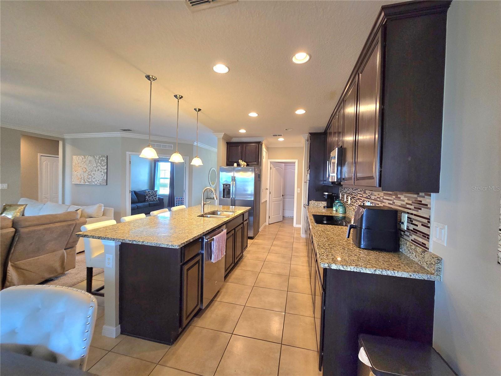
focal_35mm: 13
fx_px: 188
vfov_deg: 89.9
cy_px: 188
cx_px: 250
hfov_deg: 106.2
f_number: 2.2
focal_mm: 2.2
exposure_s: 1/60.2
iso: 160
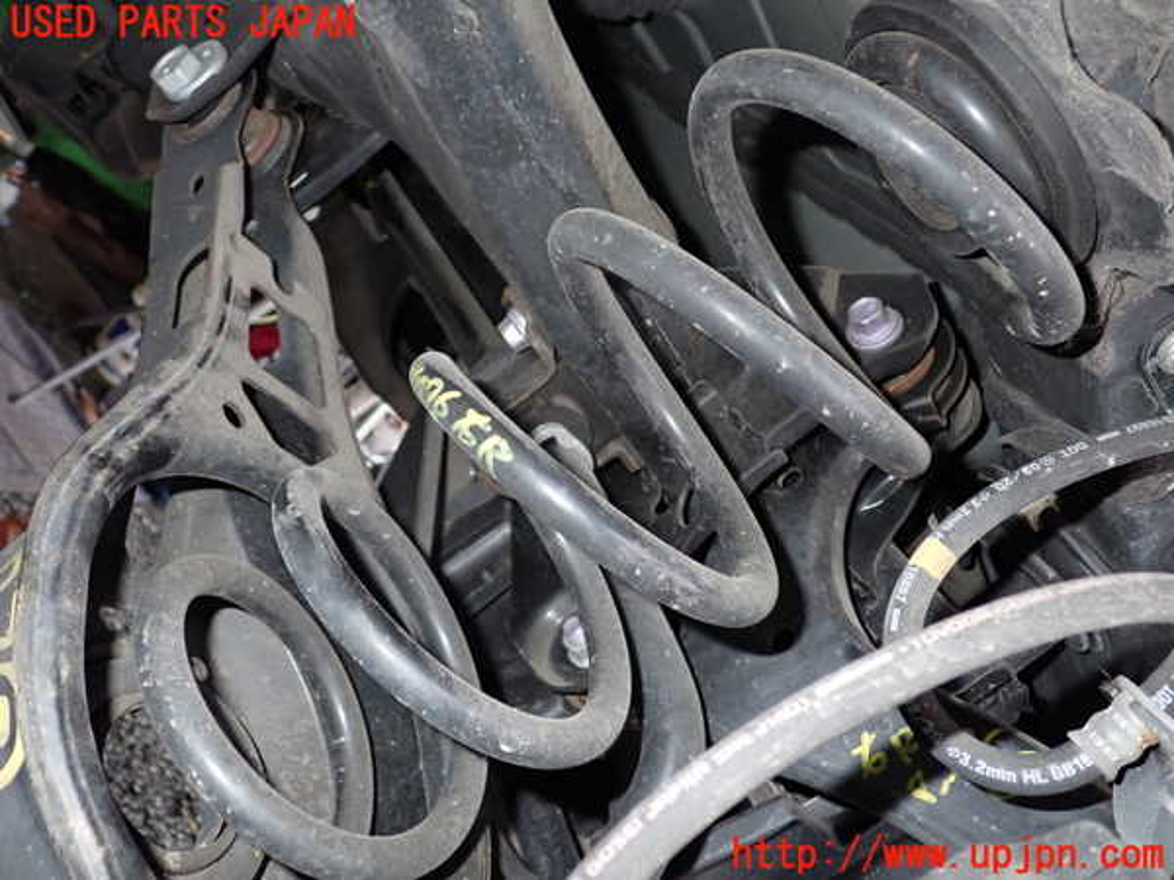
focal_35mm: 30
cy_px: 440
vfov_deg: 46.8
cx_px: 587
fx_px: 1017
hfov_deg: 60.0
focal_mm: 5.4
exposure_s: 1/30
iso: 200
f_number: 6.3
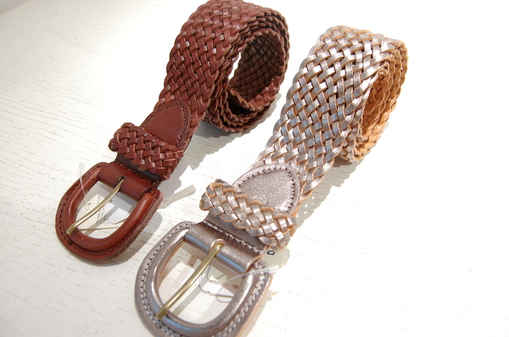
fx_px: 402
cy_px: 168
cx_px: 254
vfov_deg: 45.5
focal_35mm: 28
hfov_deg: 64.6
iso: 800
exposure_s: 1/50
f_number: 5.6
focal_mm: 19
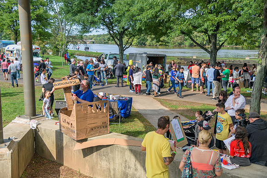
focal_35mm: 44
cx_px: 134
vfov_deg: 30.5
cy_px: 89
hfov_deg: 44.5
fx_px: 326
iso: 80
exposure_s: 1/200
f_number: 4
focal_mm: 44
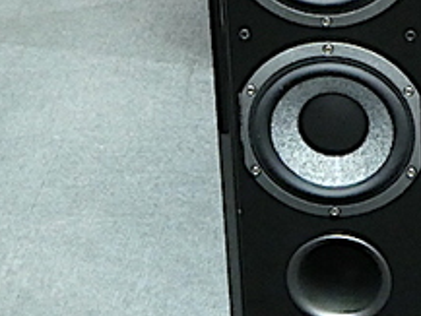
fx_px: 1886
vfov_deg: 9.5
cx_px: 491
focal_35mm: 155
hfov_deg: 12.5
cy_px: -35
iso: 400
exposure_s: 1/2.5
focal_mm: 6.3
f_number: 5.6
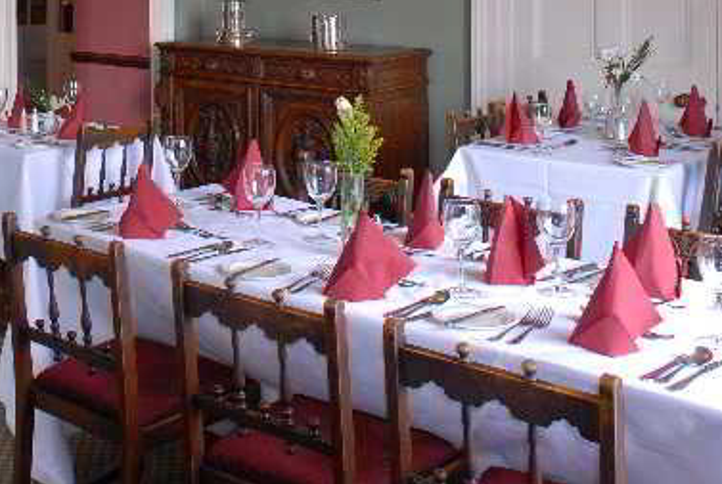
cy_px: -27
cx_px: 107
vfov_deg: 23.8
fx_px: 1086
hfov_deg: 35.1
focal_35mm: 54
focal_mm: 17
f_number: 6.3
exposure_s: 1/40
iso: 400
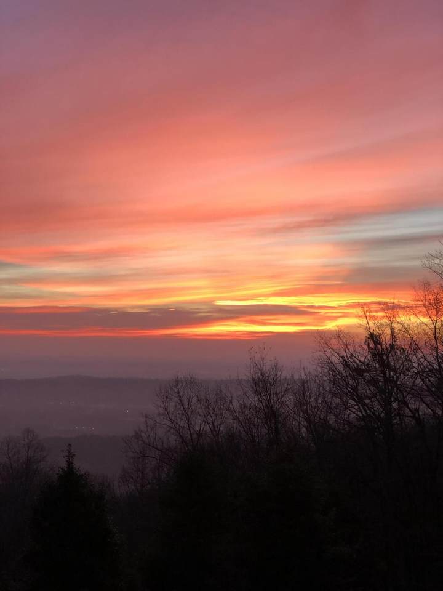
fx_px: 887
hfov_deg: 28.0
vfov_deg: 36.8
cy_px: 296
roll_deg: +0.1
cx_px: 222
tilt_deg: +3.9
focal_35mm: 52
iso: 40
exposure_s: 1/60
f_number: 2.4
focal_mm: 6
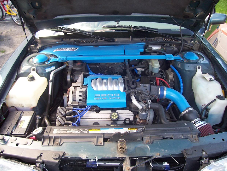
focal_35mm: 34
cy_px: 86
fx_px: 223
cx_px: 114
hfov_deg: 53.9
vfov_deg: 41.8
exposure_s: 1/90
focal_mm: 5.6
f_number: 2.7
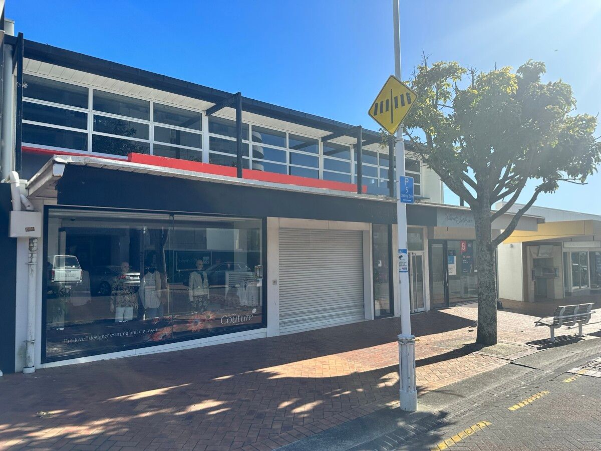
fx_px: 417
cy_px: 226
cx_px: 300
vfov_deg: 56.8
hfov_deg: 71.6
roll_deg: +1.5
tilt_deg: +6.5
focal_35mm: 24
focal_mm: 6.86
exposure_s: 1/2967
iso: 80
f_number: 1.78
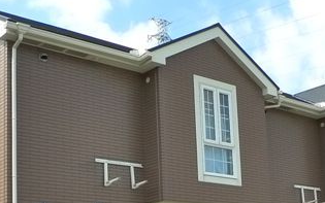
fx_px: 744
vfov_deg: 15.2
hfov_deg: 24.6
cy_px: 210
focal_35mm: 84
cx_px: 172
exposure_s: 1/500
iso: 400
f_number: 4
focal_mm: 5.1
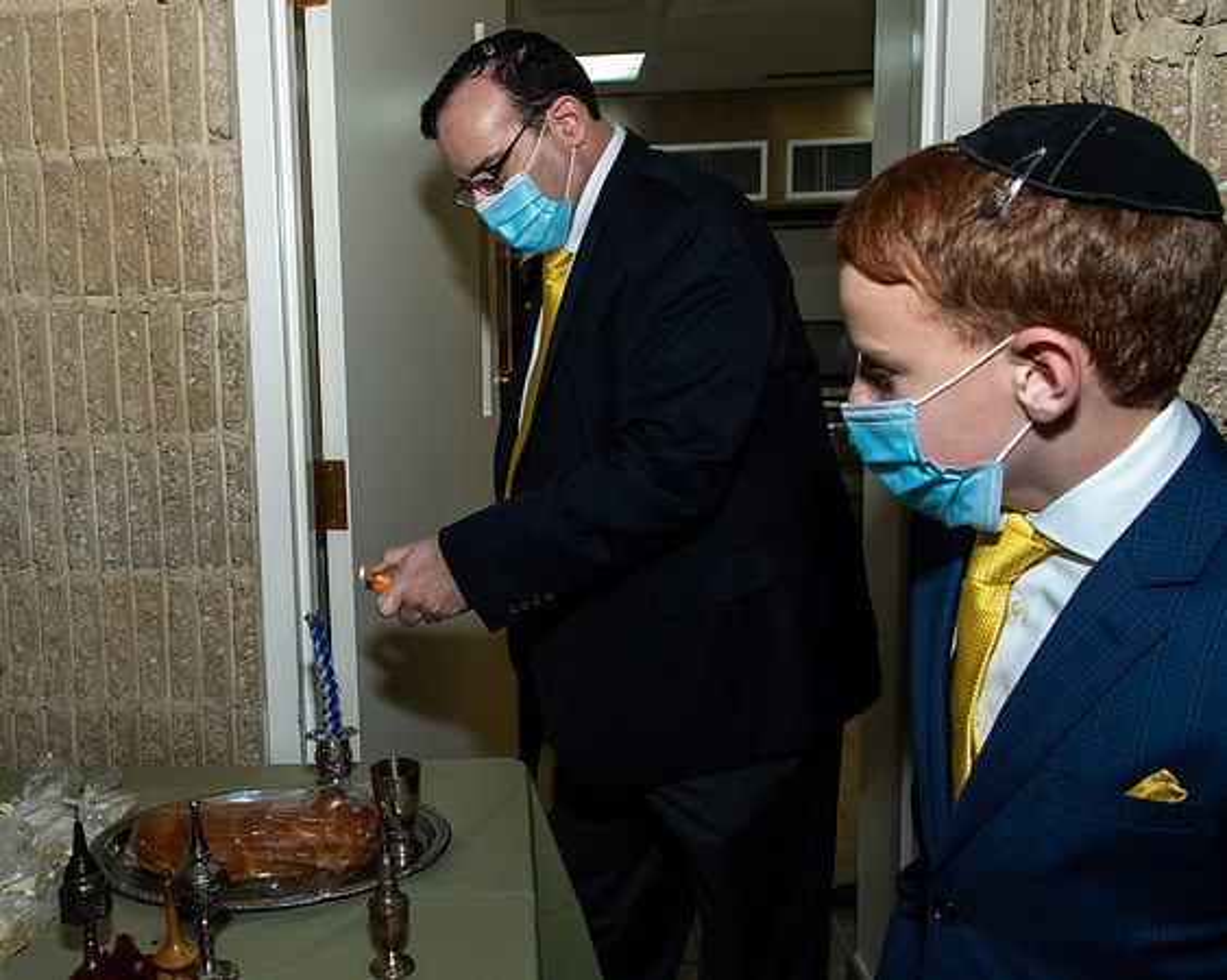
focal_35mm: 31
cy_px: 486
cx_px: 440
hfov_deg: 56.2
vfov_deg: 47.0
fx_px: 1127
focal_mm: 17
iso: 500
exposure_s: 1/250
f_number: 5.6
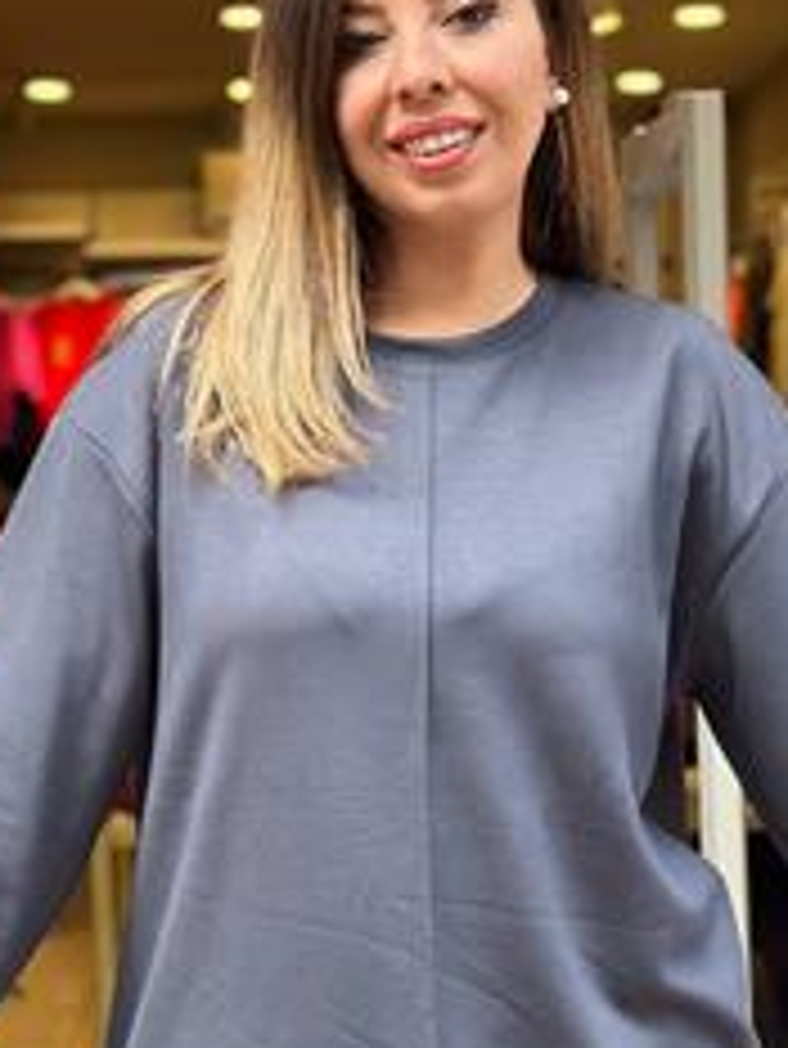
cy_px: 528
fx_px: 2578
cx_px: 347
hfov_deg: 17.4
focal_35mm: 85
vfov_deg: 23.0
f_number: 1.78
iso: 80
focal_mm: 6.86
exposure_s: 1/296
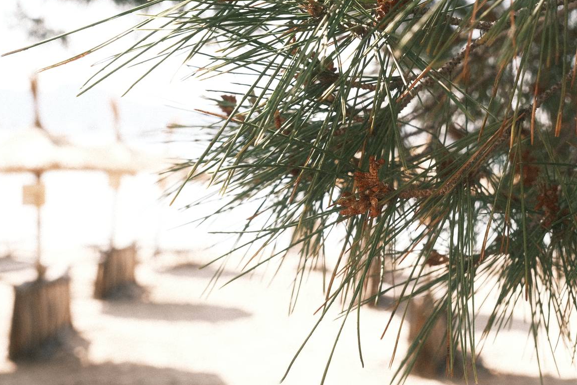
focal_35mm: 54
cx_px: 337
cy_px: 124
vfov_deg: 24.9
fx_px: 866
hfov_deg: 36.8
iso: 160
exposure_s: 1/200
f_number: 5.6
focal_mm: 26
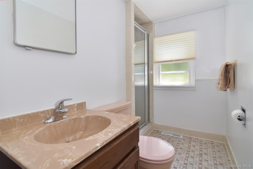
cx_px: 126
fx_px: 116
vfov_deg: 72.0
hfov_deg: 95.0
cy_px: 84
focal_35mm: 16
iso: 640
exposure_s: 1/50
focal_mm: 11
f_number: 10
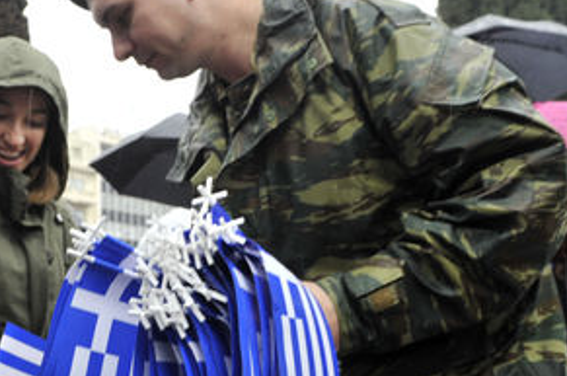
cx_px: 187
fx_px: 818
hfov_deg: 37.8
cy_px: 260
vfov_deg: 25.7
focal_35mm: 52
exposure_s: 1/125
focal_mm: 24
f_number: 6.3
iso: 640
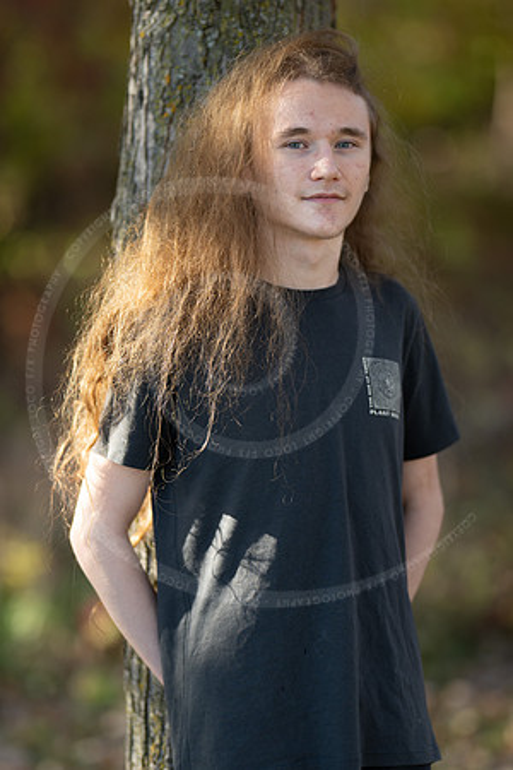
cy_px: 385
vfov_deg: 16.1
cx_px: 256
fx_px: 2714
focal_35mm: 127
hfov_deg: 10.8
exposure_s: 1/1000
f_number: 1.2
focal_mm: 85
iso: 80
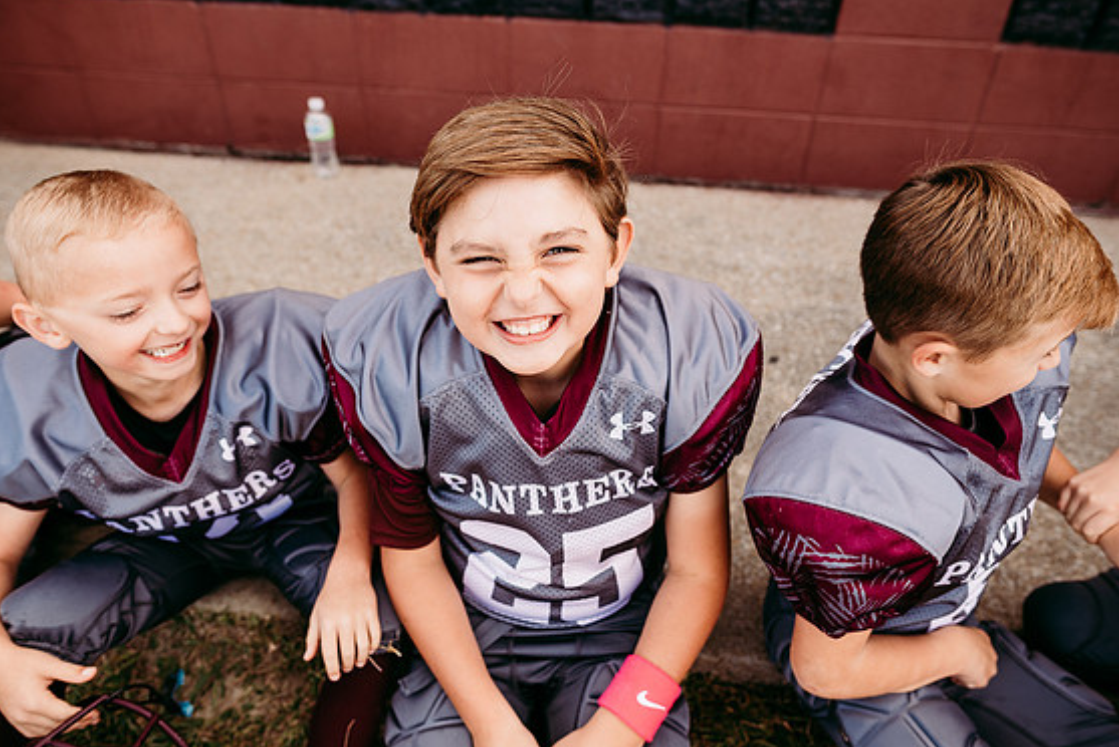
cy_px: 366
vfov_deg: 51.3
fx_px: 777
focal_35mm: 25
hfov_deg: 71.5
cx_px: 561
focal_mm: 24
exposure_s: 1/400
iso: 160
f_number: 3.5
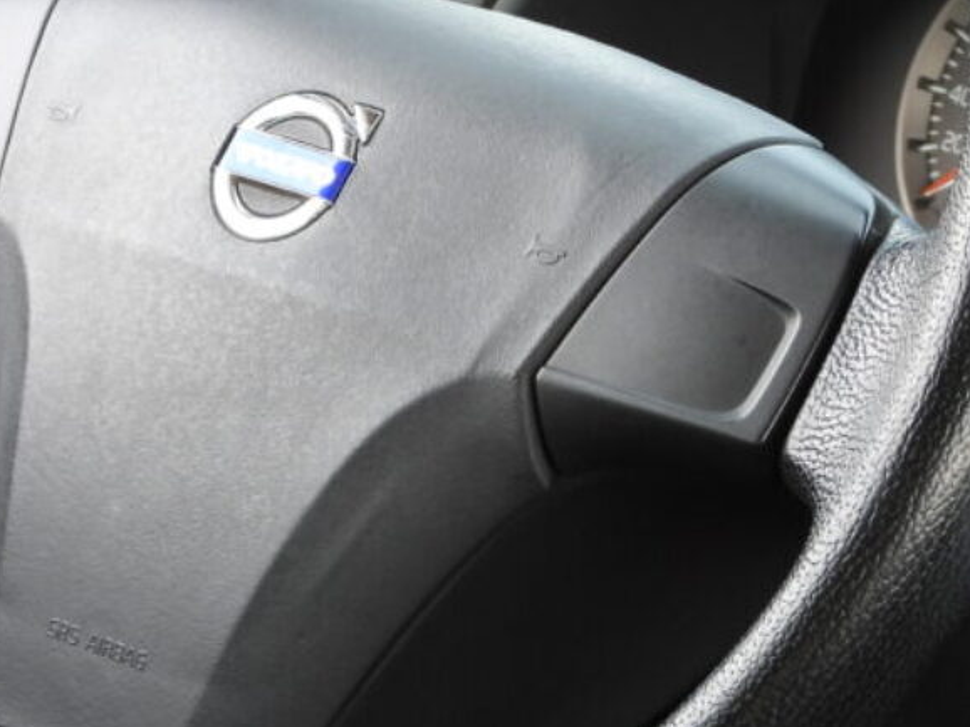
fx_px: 5826
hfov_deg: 9.5
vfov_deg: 7.1
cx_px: 438
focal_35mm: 208
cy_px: 282
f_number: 3.5
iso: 100
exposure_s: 1/60
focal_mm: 13.5
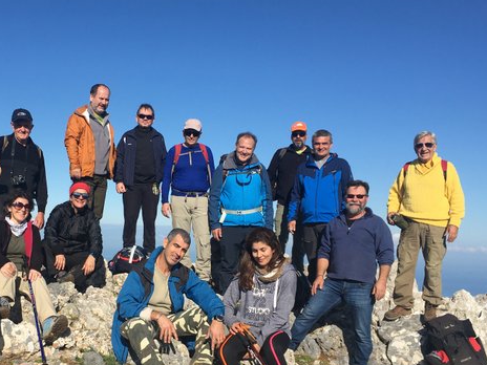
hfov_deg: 41.4
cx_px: 153
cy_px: 241
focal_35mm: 45
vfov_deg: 31.9
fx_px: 633
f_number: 2.2
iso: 25
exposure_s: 1/2262
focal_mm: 4.15
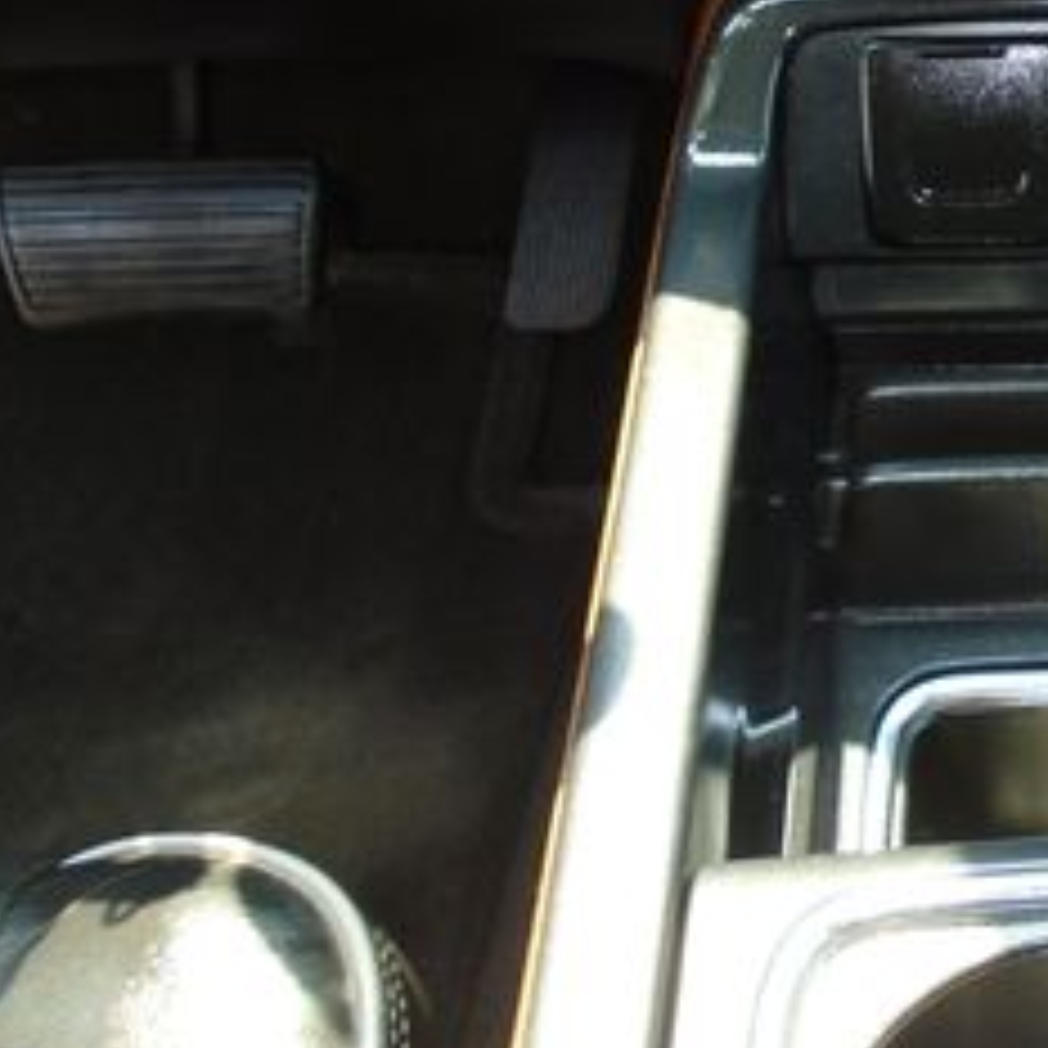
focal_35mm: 63
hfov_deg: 24.3
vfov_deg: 27.2
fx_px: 2158
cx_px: 1309
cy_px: 418
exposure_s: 1/40
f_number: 3.2
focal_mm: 4.6
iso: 100
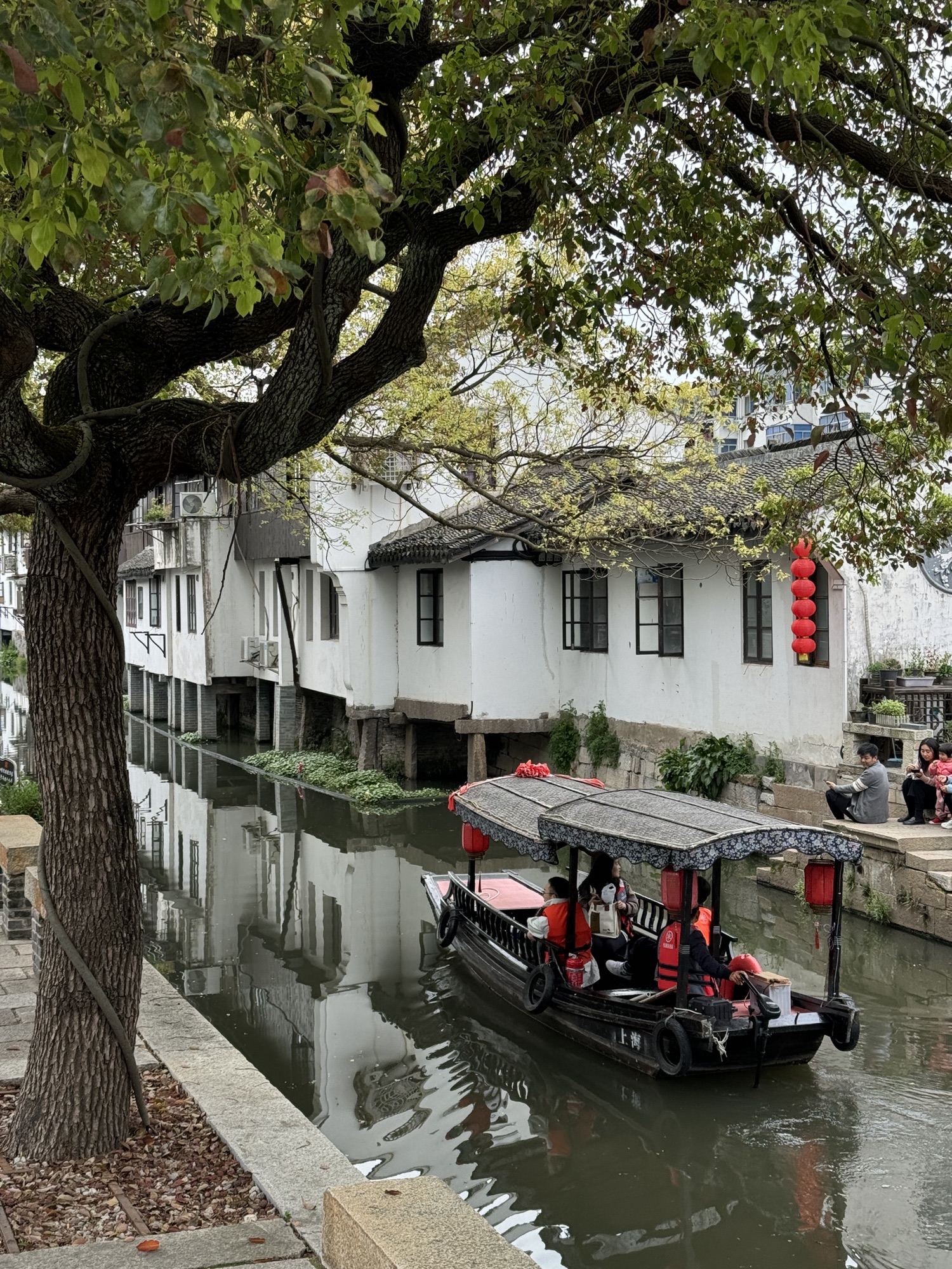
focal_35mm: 48
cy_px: 634
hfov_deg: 30.3
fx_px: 1760
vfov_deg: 39.7
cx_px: 476
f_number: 1.78
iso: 64
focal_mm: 6.86
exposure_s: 1/1238
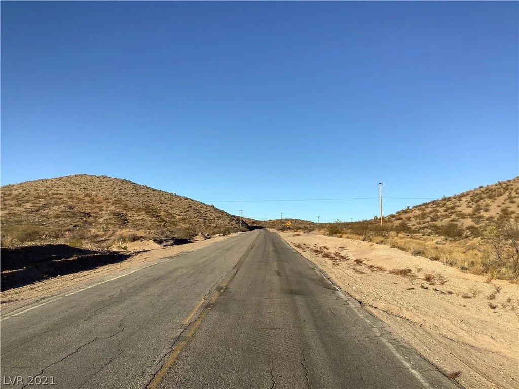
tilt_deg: +5.1
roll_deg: -1.7
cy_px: 194
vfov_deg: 45.4
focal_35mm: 31
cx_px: 260
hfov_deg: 58.4
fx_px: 465
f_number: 2.4
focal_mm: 3.3
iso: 25
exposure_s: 1/1381
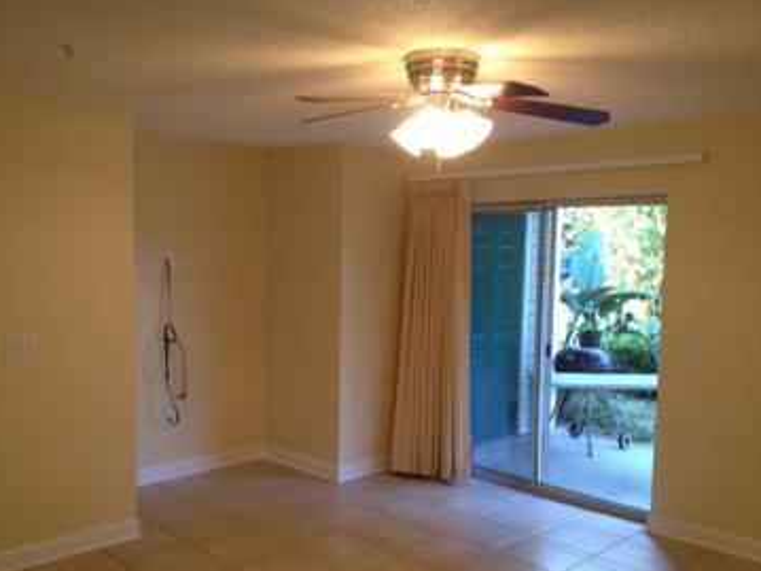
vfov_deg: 36.8
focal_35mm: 39
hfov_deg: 47.8
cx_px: 346
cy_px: 312
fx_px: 857
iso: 100
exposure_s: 1/20
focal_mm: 4.28
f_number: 2.4
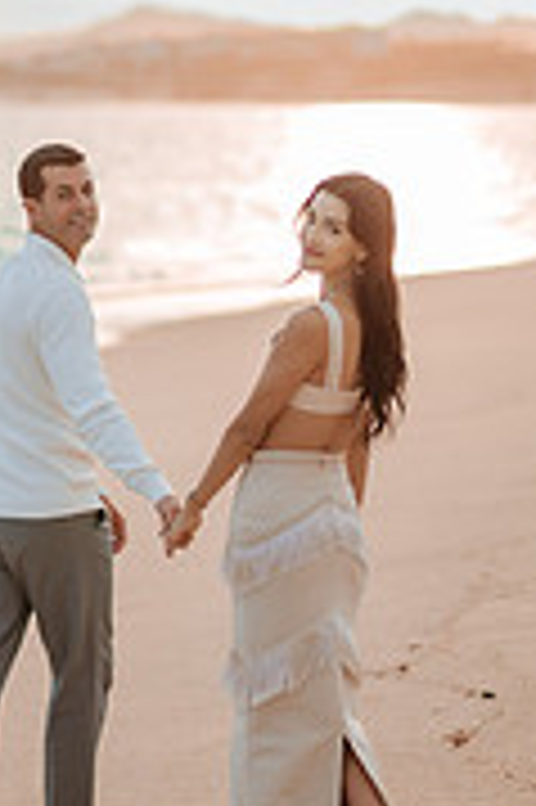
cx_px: 234
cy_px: 108
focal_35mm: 146
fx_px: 3267
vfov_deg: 14.0
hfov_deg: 9.4
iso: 250
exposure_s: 1/5000
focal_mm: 58
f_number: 1.4
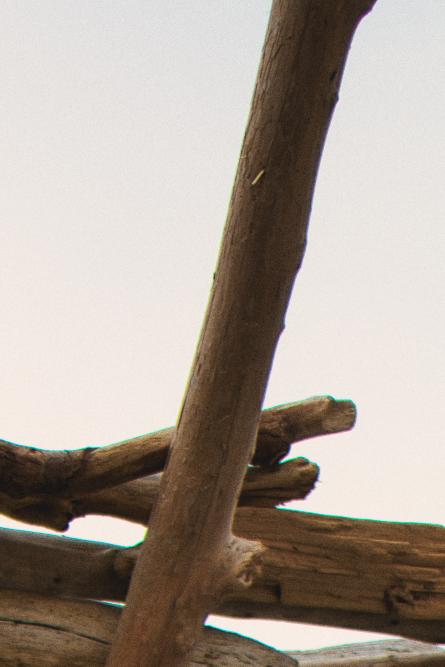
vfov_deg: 14.6
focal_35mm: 129
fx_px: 2392
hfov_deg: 10.2
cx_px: -273
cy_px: 1063
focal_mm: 24
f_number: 1.8
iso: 100
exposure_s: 1/4000
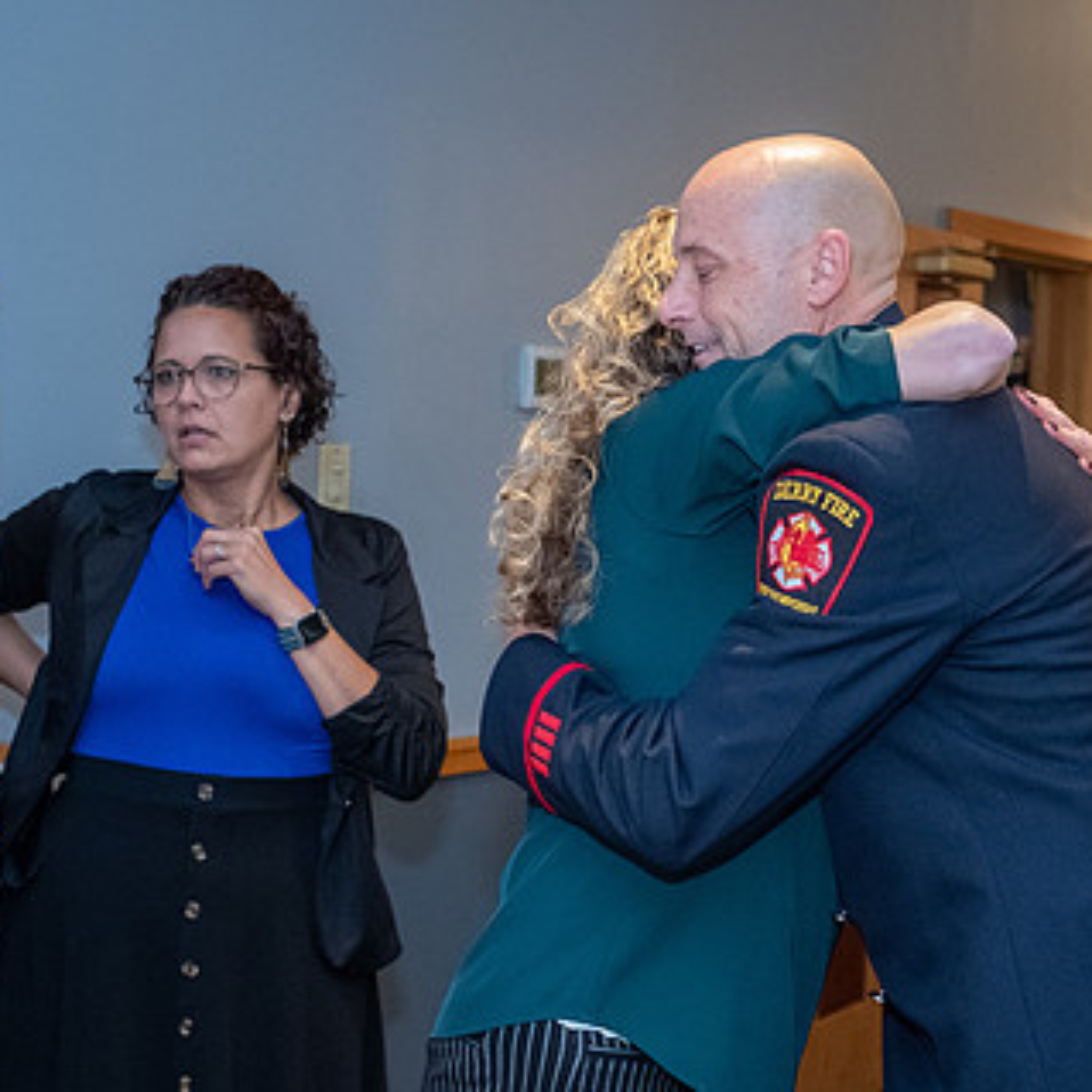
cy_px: 614
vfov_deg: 26.5
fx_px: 2320
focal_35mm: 65
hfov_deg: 26.2
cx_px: 821
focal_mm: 23
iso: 1600
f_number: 2.8
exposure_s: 1/125
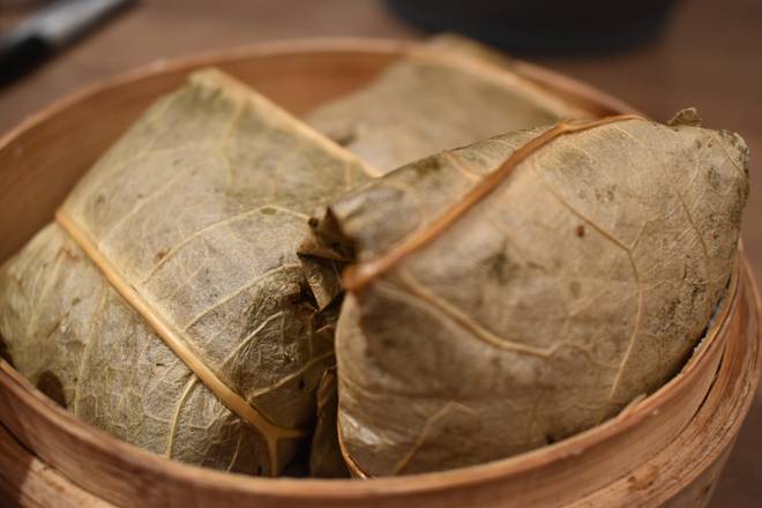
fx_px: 857
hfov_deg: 47.9
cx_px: 381
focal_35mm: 40
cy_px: 254
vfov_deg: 33.0
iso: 900
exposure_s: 1/40
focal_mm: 27
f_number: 4
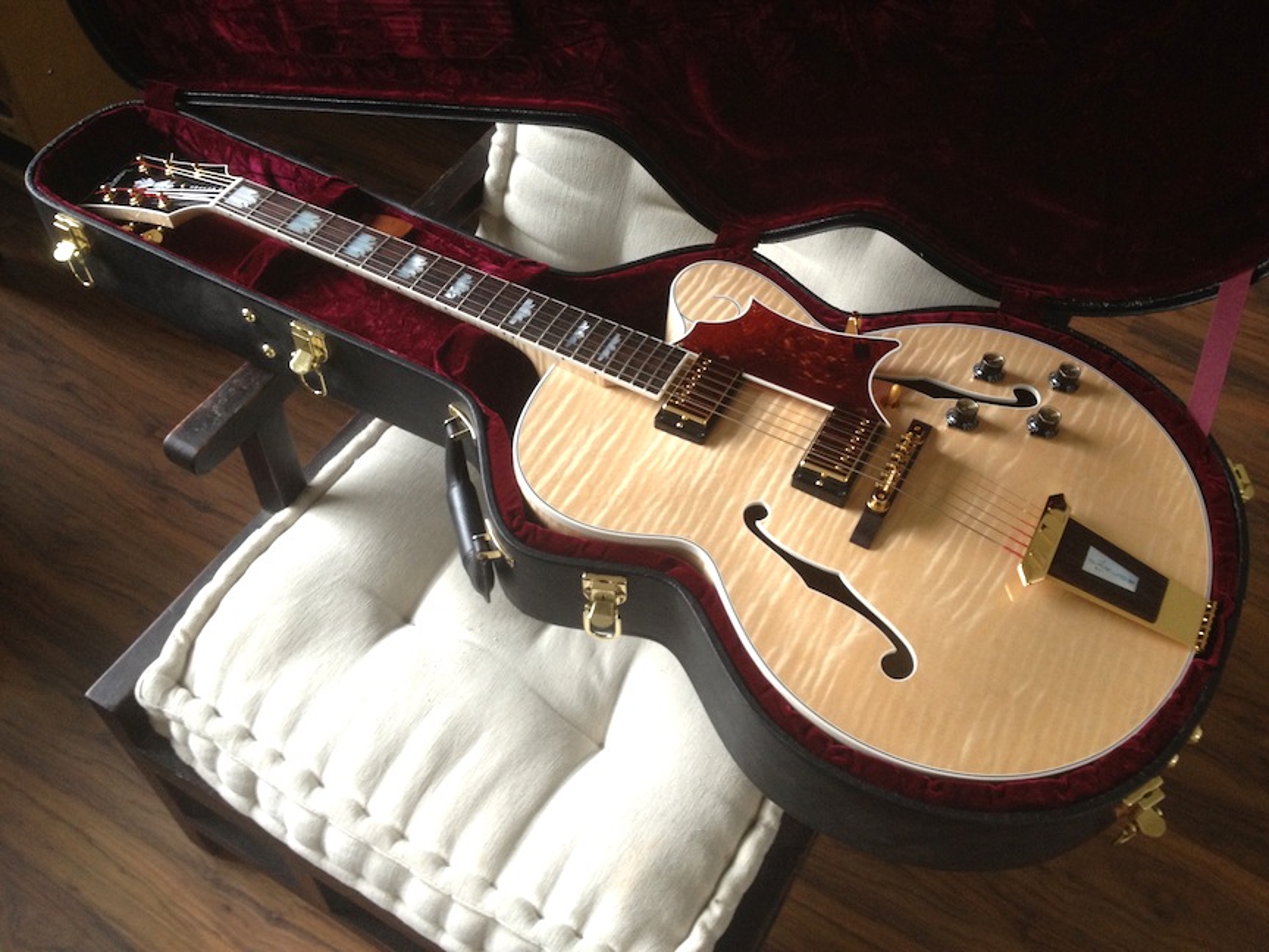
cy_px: 476
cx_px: 634
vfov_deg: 40.7
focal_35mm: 35
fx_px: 1283
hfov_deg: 52.6
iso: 160
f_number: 2.4
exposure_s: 1/20
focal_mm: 4.28
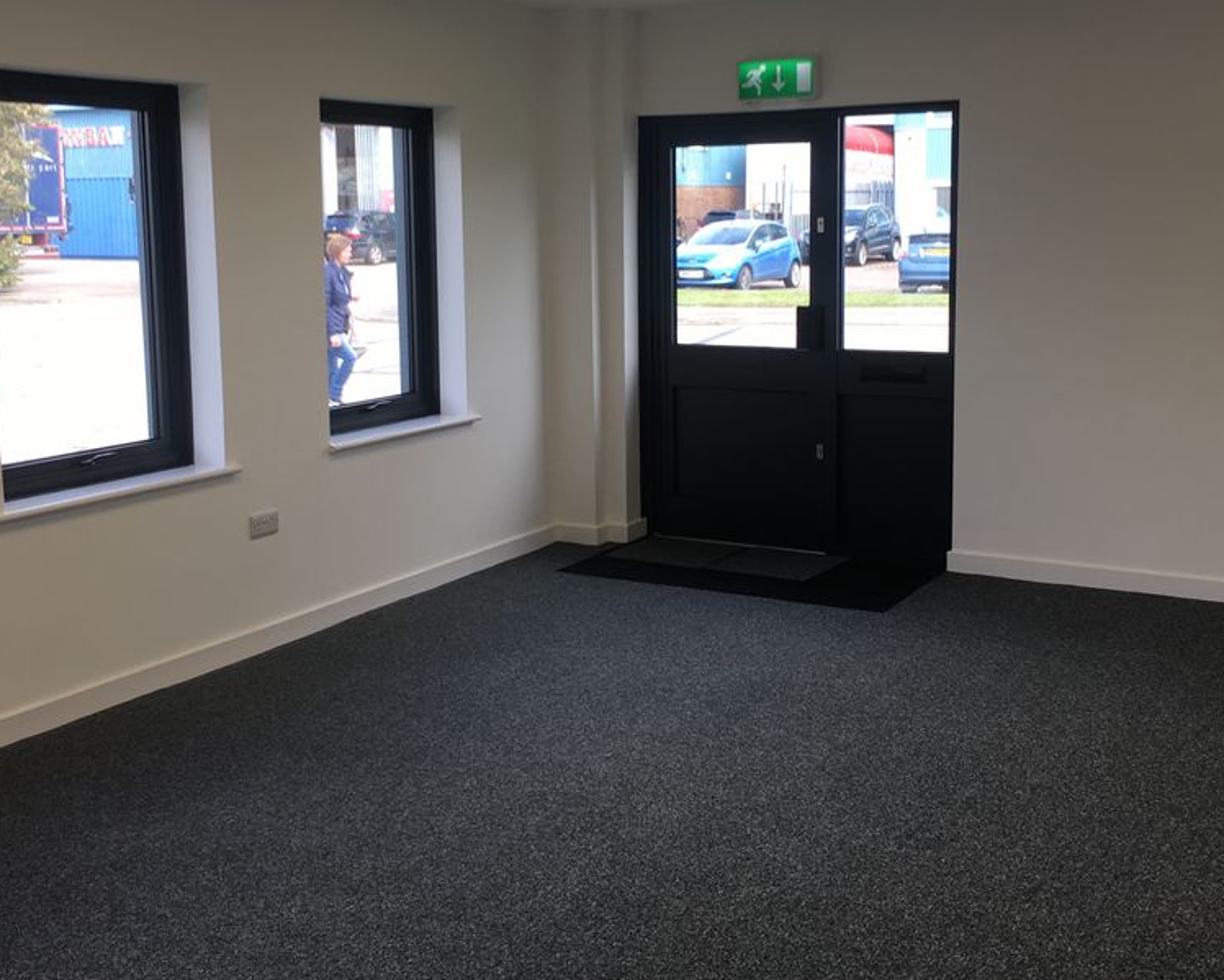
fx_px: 1522
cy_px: 400
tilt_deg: -6.5
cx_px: 623
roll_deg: -0.5
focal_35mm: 42
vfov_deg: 35.6
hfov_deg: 43.8
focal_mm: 4.15
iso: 25
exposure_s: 1/100
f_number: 2.2
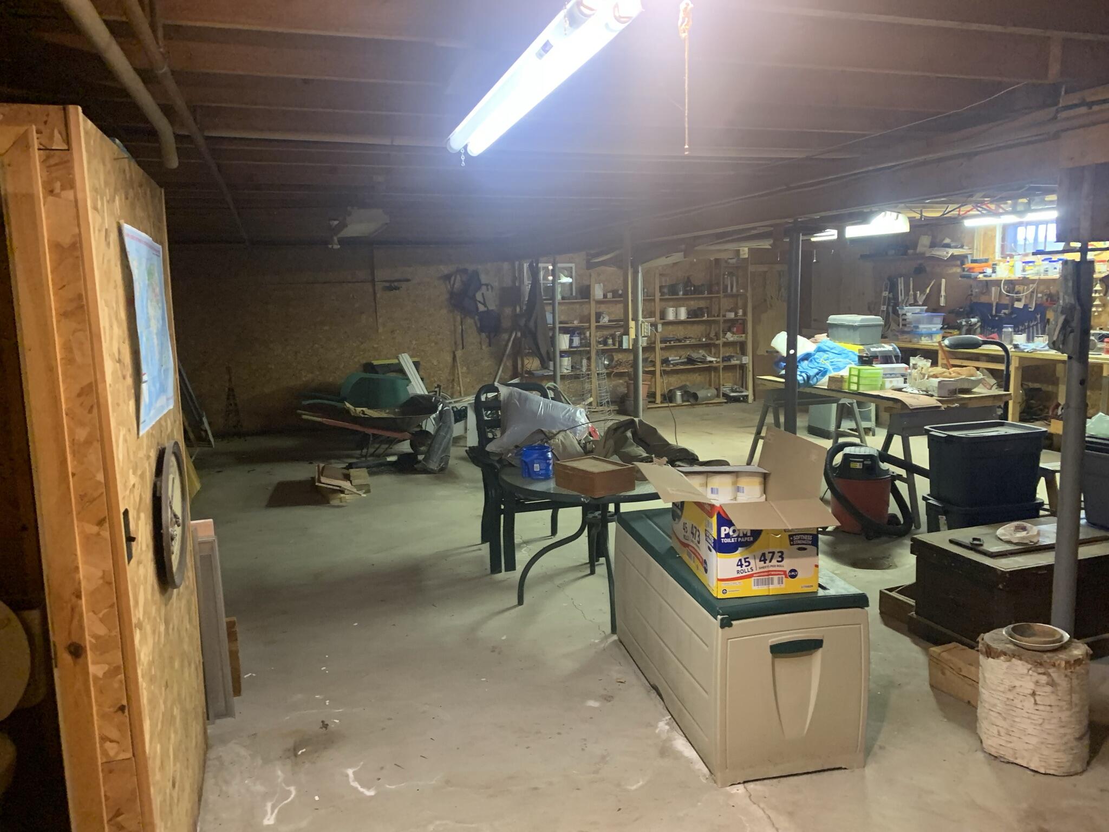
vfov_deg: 53.1
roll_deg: +0.7
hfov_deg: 67.3
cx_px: 554
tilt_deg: -6.5
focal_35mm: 26
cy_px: 416
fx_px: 833
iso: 400
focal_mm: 4.25
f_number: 1.8
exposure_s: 1/40
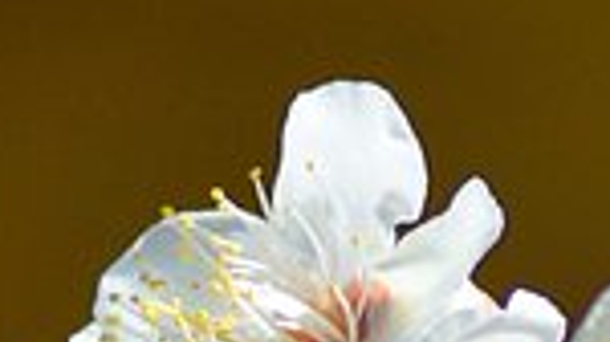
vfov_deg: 0.5
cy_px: 596
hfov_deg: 0.9
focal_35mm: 2472
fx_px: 39941
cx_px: 4
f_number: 8
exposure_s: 1/1600
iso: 500
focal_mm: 230
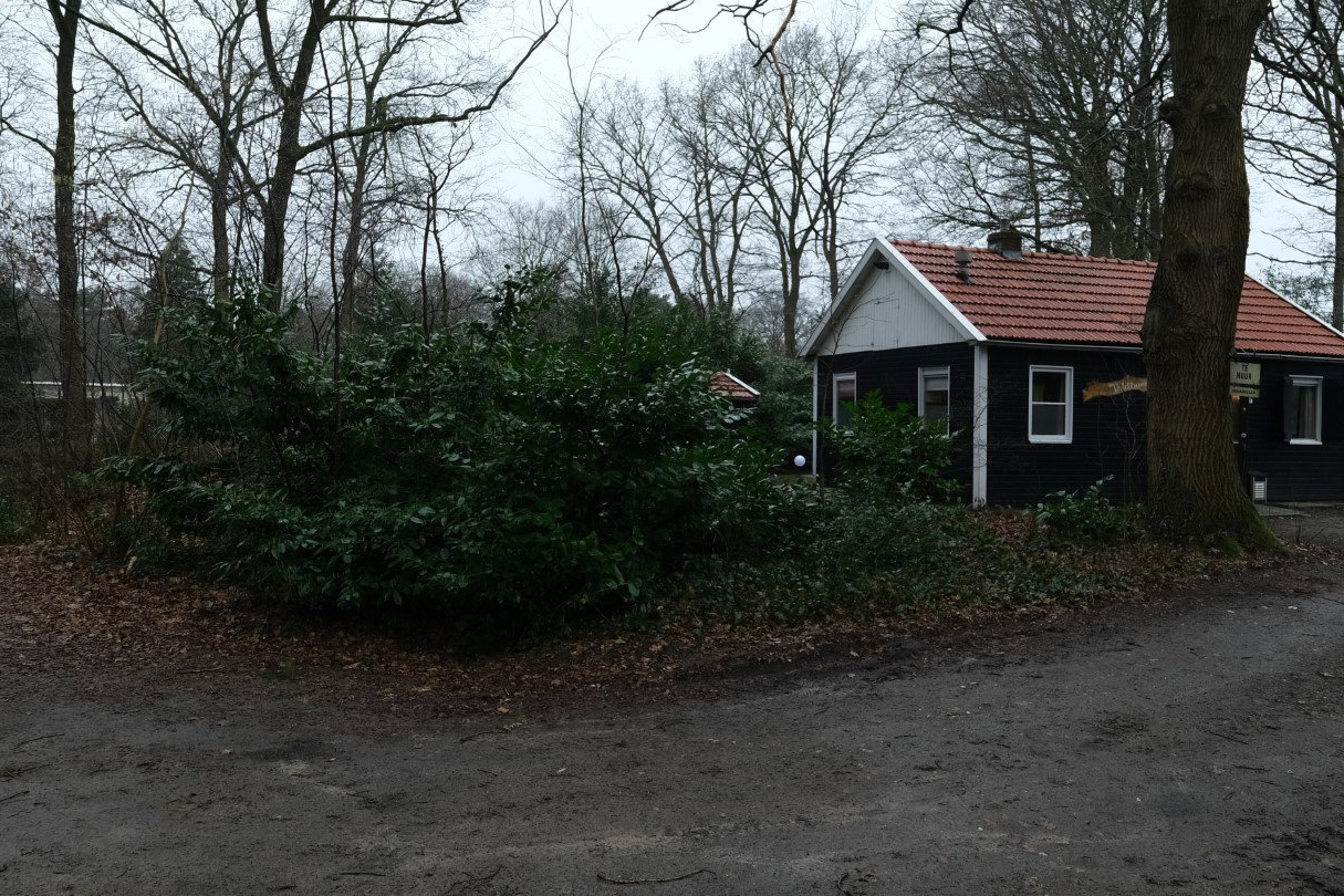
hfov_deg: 84.0
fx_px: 747
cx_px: 686
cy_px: 409
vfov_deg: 61.8
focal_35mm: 20
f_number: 5.6
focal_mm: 10
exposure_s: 1/125
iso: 250
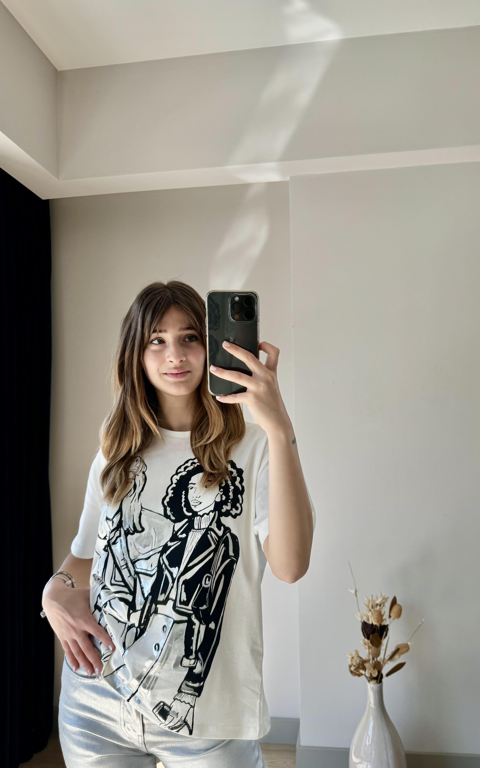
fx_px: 565
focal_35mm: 27
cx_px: 275
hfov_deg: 45.9
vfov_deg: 68.4
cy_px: 402
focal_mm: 6.86
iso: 80
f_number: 1.78
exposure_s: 1/756
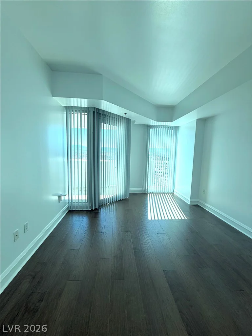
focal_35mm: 14
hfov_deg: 85.7
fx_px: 136
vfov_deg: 102.1
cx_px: 126
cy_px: 168
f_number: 2.2
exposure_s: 1/156
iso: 40
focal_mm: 2.22
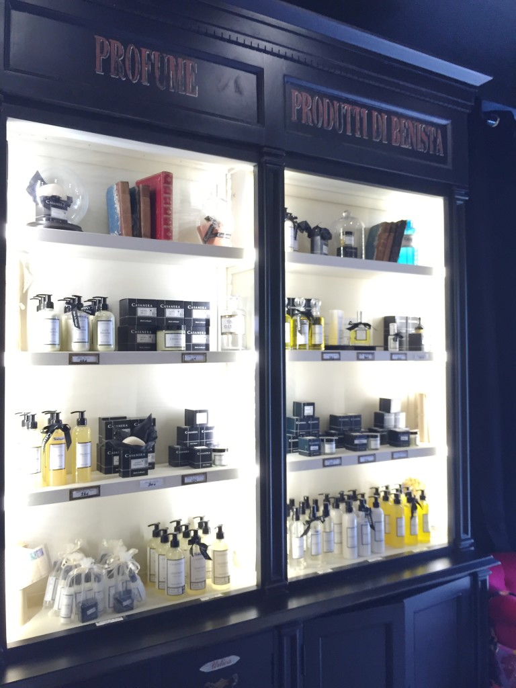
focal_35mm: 29
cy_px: 344
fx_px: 576
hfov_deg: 48.2
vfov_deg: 61.7
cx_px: 258
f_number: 2.2
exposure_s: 1/33
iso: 64
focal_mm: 4.15
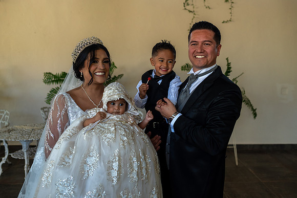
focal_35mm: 35
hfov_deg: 54.4
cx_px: 148
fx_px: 289
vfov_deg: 37.9
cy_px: 99
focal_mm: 35
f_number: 3.5
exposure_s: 1/500
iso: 1600
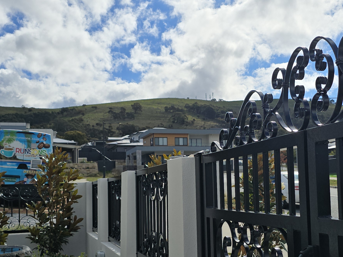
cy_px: 156
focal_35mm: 52
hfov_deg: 36.7
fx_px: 515
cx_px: 200
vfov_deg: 28.0
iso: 12
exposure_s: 1/4434
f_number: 1.7
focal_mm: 6.3
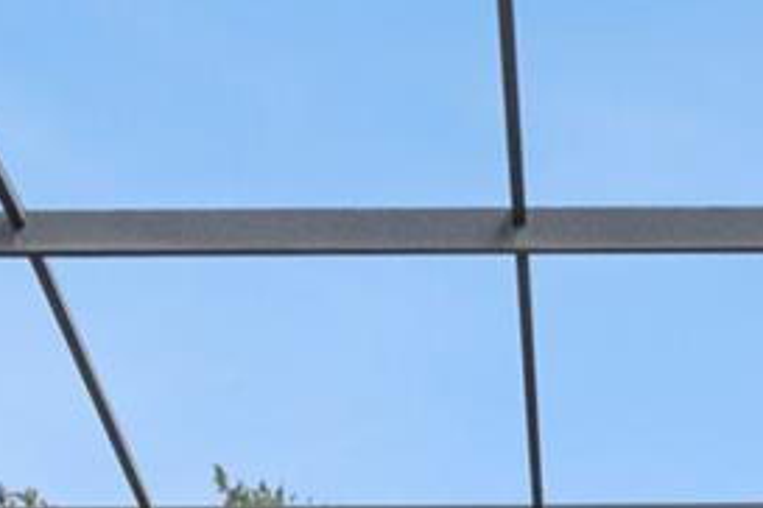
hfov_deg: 22.7
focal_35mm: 88
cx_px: 651
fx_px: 1865
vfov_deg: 12.8
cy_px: 1125
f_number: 11
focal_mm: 10
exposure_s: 1/1500
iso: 1600
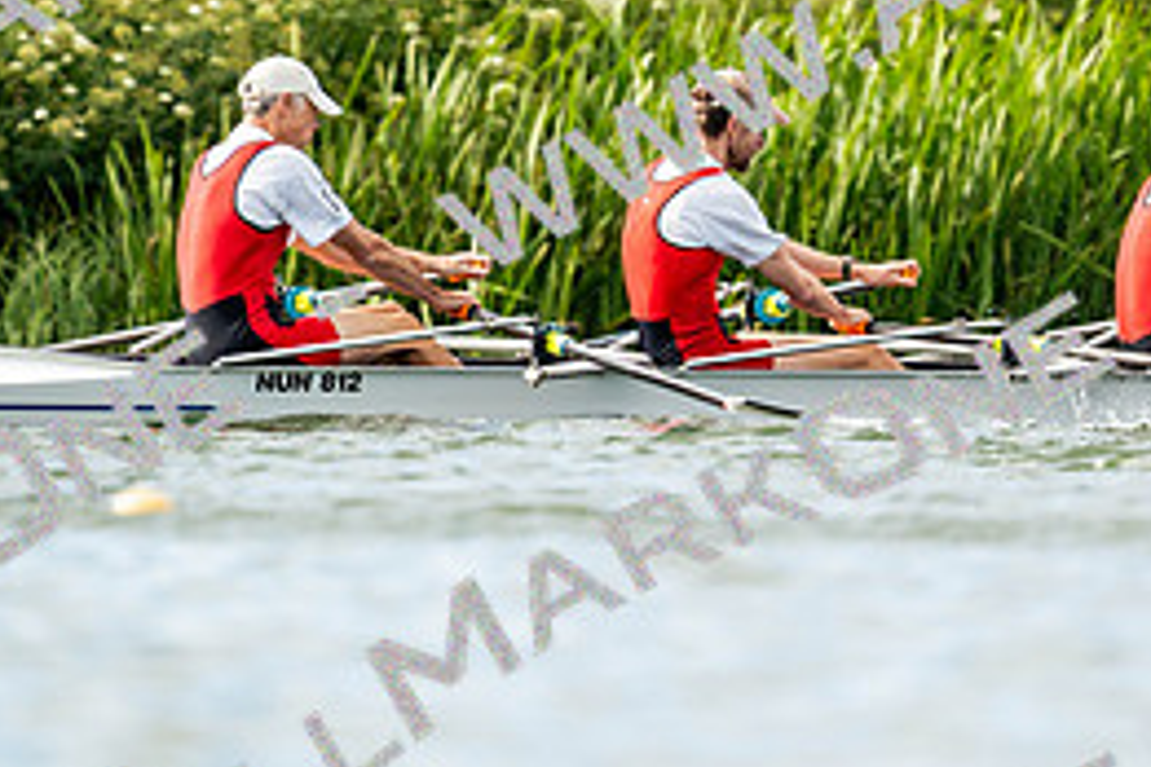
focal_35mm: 1334
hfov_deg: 1.5
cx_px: 983
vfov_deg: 1.0
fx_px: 42648
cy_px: 280
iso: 500
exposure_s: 1/2000
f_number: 6.3
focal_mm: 600
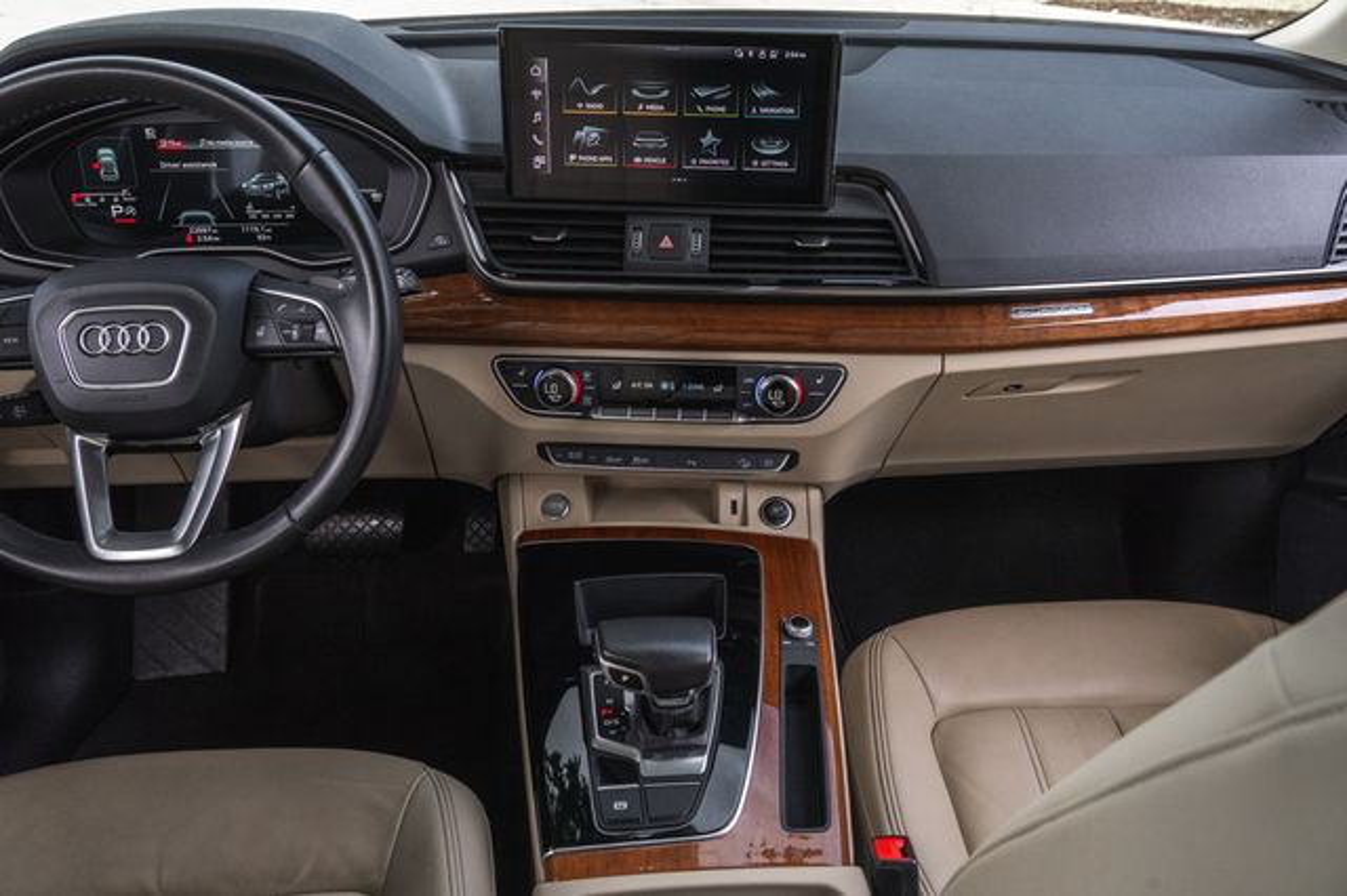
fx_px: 1142
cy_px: 448
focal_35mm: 31
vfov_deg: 42.9
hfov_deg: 61.1
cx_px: 674
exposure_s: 1/100
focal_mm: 30
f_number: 8
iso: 640
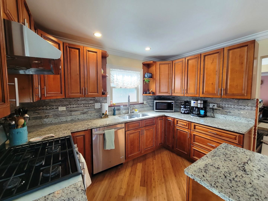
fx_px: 101
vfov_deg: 89.9
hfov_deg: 106.2
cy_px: 100
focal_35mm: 13
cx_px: 134
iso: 160
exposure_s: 1/60
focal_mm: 2.2
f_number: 2.2
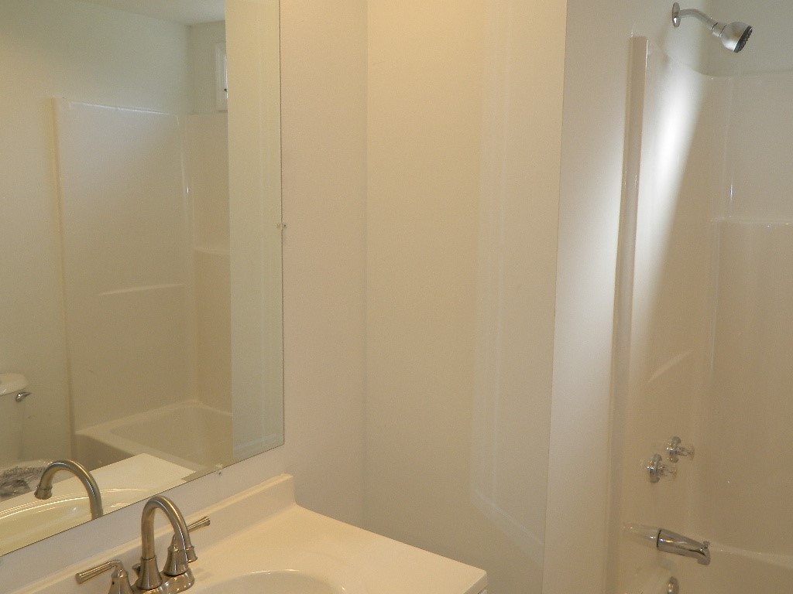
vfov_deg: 45.4
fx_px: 710
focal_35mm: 31
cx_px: 396
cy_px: 297
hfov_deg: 58.4
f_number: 3.2
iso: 80
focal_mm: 5.6
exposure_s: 1/40
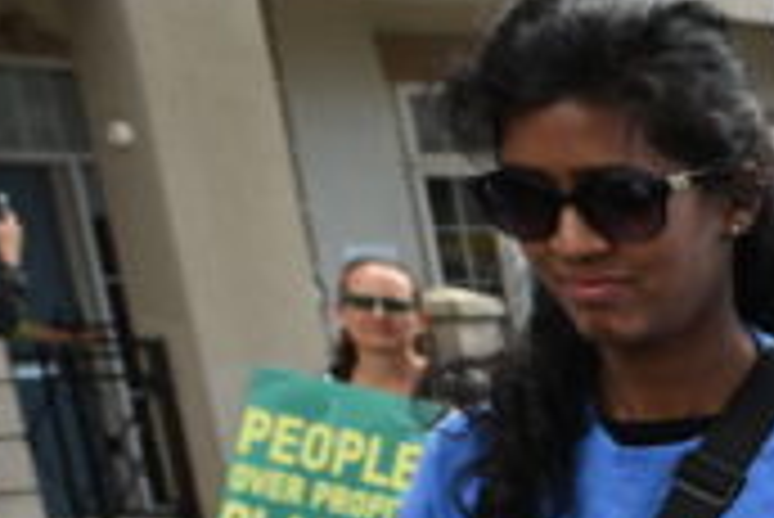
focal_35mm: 119
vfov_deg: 10.7
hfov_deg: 12.3
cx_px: 2016
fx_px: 2561
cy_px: 973
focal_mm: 20
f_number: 6.3
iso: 320
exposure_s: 1/160
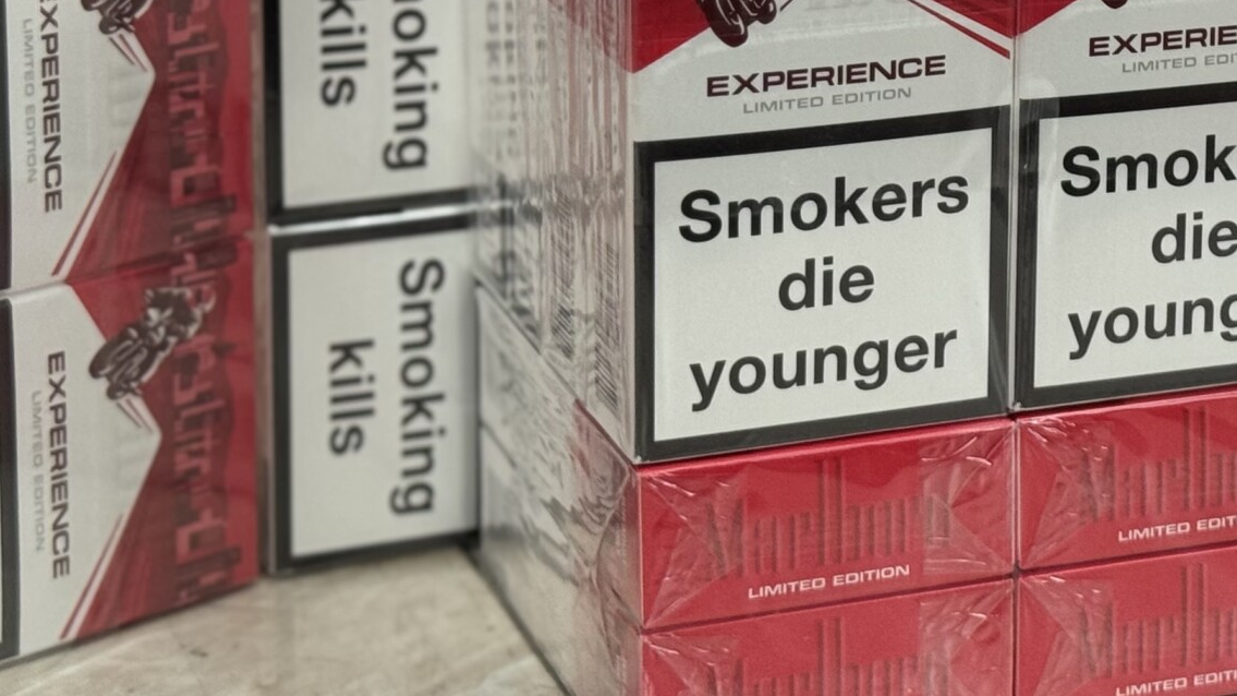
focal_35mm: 118
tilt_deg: -10.9
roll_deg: -1.3
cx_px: 1059
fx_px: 3870
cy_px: -248
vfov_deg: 10.0
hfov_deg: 17.9
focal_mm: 6.76
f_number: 1.78
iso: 160
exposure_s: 1/60
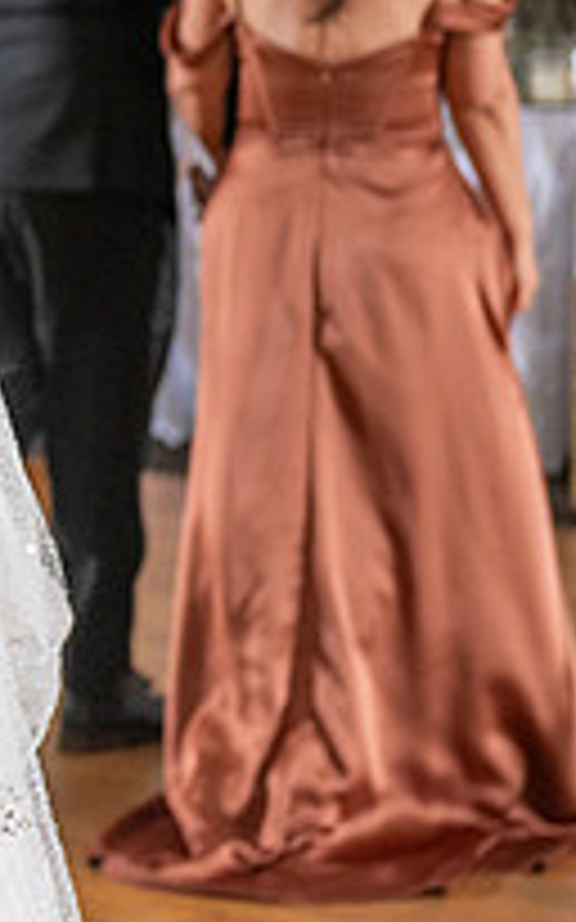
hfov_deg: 6.3
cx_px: -576
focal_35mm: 202
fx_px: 5077
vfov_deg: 10.3
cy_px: 101
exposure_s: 1/160
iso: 800
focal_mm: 70
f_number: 4
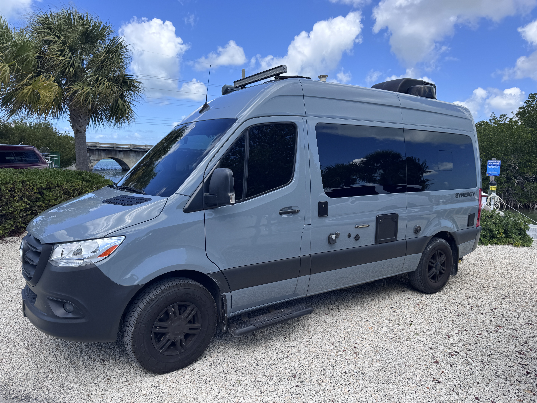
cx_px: 268
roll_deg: -1.3
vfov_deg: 56.8
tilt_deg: -6.2
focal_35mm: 24
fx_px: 372
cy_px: 202
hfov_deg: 71.6
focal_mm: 6.76
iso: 80
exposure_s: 1/2604
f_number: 1.78
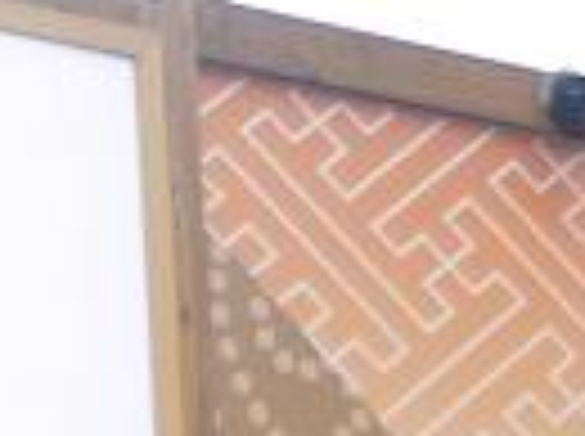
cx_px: -504
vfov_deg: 5.6
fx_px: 4200
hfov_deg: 7.7
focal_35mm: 249
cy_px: 1198
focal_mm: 5.5
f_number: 2.8
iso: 100
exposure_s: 1/250
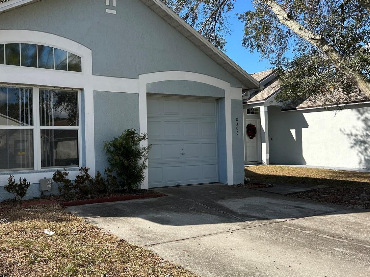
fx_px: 395
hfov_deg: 49.0
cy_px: 138
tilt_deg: +1.3
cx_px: 115
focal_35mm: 37
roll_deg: +2.2
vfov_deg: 38.7
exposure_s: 1/2404
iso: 50
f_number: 1.5
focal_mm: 5.7
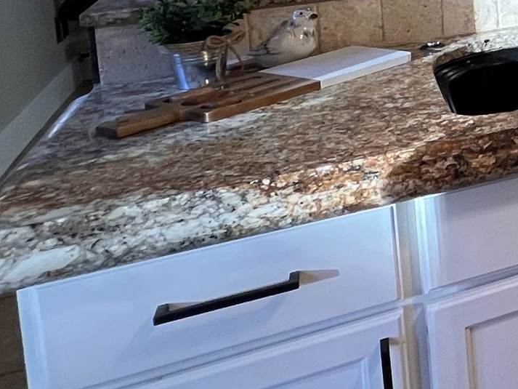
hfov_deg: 21.0
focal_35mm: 56
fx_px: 838
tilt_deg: -6.8
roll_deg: +1.2
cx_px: 964
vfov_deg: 23.3
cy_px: -111
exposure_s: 1/60
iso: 200
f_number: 1.8
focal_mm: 1.57
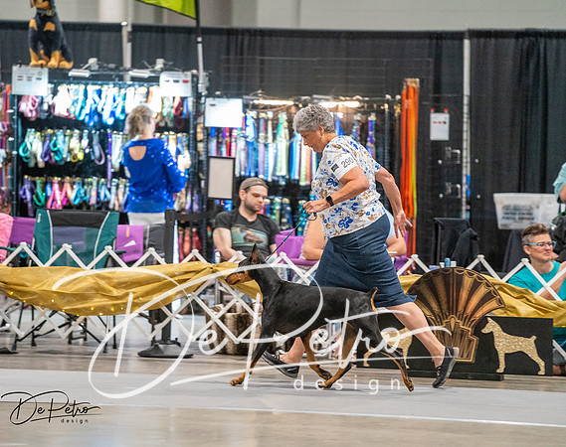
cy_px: 223
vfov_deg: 6.7
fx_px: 3822
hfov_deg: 8.5
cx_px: 250
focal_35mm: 229
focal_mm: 200
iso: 6400
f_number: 2.8
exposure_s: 1/250
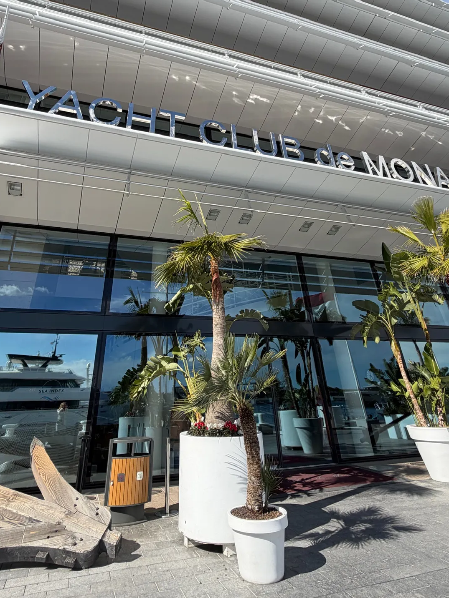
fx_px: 346
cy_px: 181
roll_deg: +0.6
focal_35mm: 20
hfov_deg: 65.8
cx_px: 202
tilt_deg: +31.9
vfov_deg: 78.0
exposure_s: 1/820
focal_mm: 2.22
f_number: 2.2
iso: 25
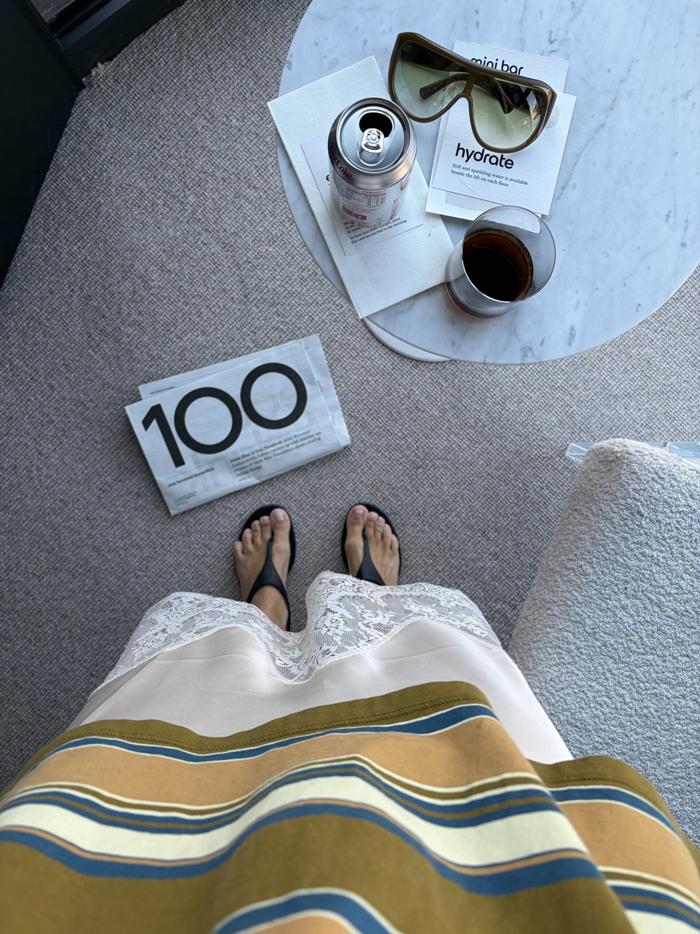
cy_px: 467
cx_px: 350
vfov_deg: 67.3
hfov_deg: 53.1
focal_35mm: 26
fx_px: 701
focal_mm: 5.96
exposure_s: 1/127
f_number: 1.6
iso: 32
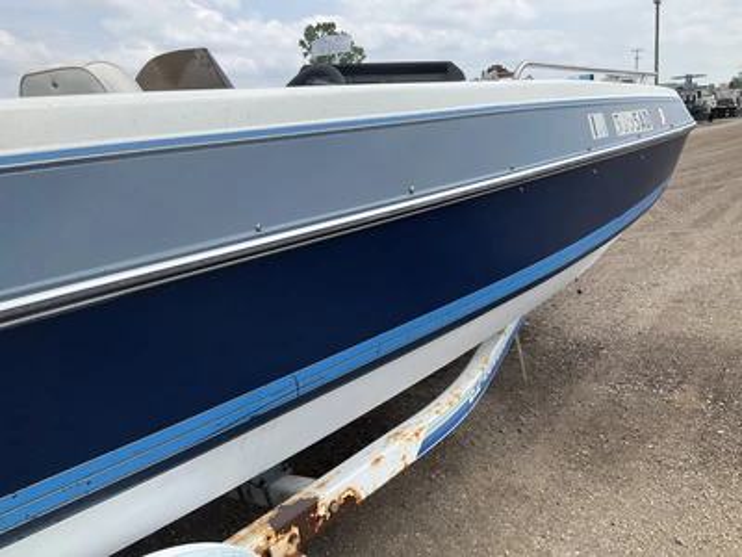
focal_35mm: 29
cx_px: 371
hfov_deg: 61.7
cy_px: 278
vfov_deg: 48.2
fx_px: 622
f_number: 1.8
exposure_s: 1/1377
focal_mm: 3
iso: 25
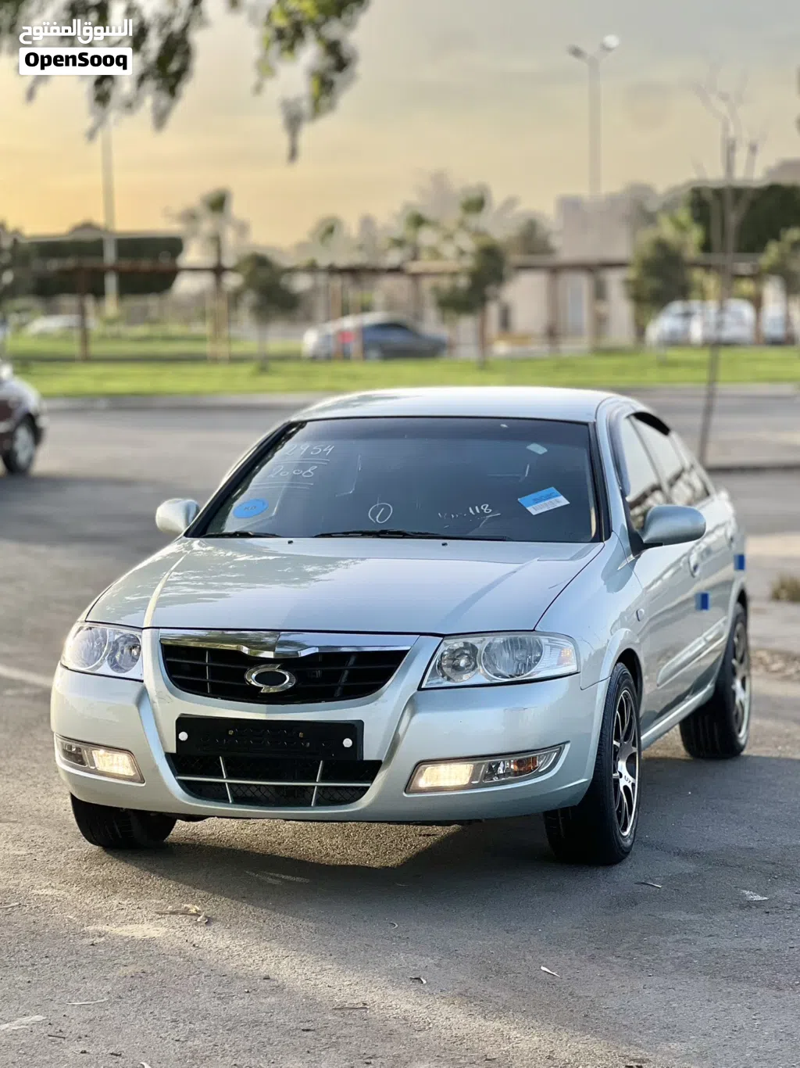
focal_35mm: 77
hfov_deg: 19.1
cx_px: 400
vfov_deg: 25.3
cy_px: 534
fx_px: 2373
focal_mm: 9
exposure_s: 1/440
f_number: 2.8
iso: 32
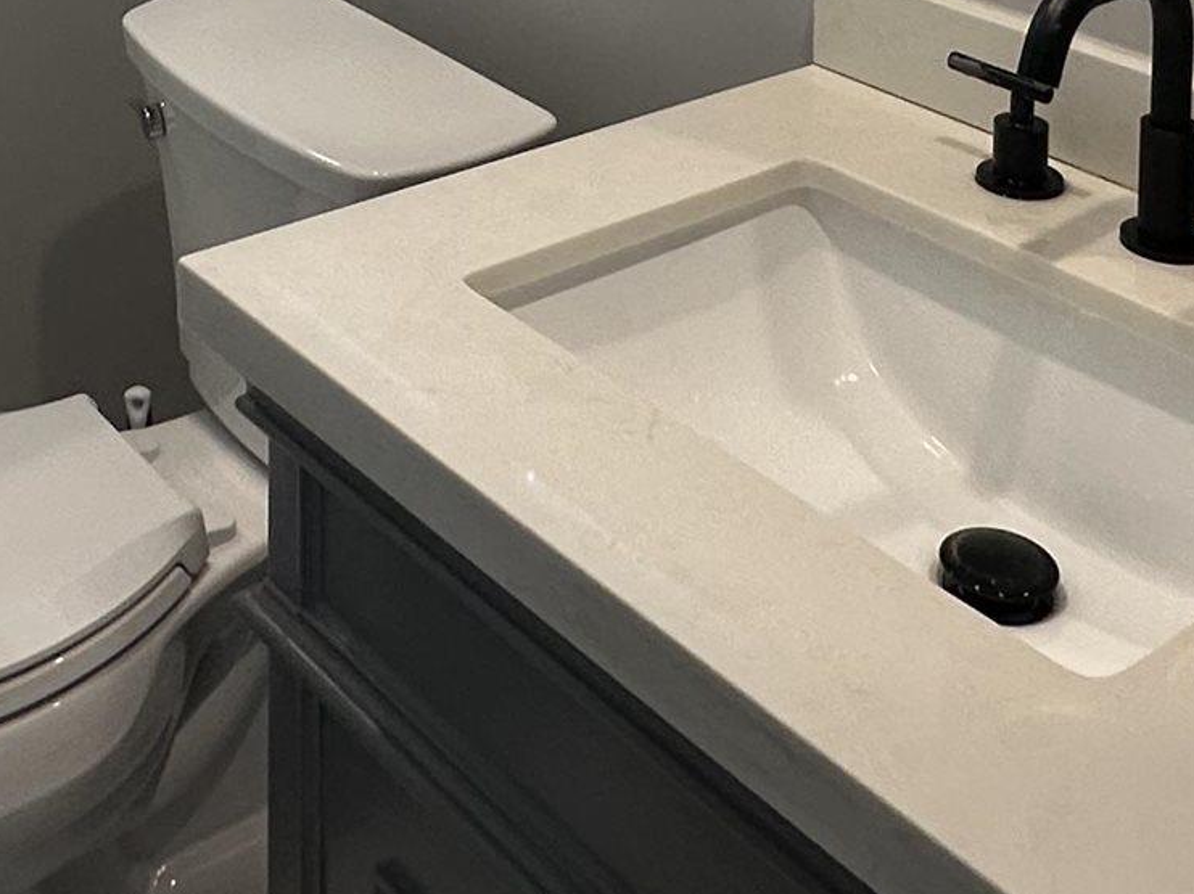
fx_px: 2000
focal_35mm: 58
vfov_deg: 20.8
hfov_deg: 33.0
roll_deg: -0.2
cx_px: 431
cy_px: -510
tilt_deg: -3.7
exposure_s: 1/120
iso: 100
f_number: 2.2
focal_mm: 2.22
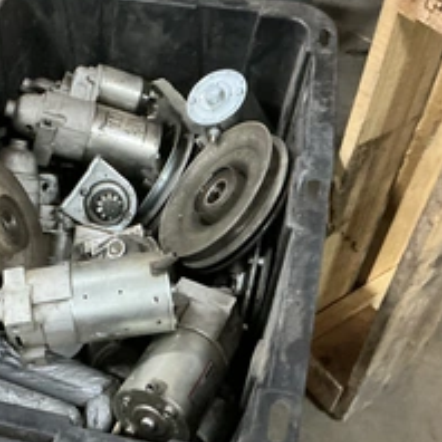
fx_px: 722
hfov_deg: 33.3
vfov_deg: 33.9
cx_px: 109
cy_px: 266
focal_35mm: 50
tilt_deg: -49.9
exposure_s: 1/30
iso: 400
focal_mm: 3
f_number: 1.8
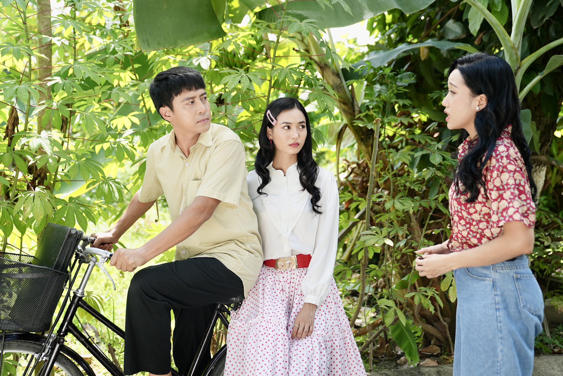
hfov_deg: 43.6
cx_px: 281
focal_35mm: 45
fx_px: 704
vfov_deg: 29.9
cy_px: 187
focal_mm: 43
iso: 200
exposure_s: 1/800
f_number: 2.8
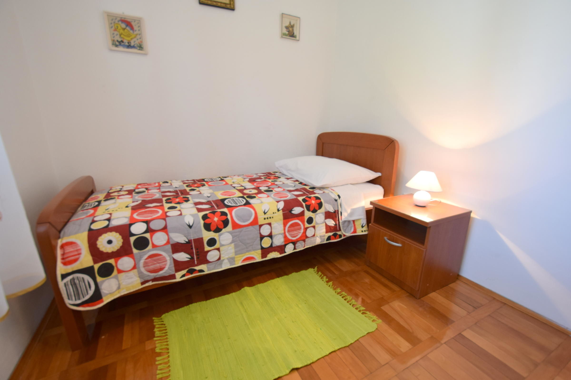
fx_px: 238
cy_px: 190
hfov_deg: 100.4
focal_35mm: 15
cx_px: 286
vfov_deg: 77.3
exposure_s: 1/60
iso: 400
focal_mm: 10
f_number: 4
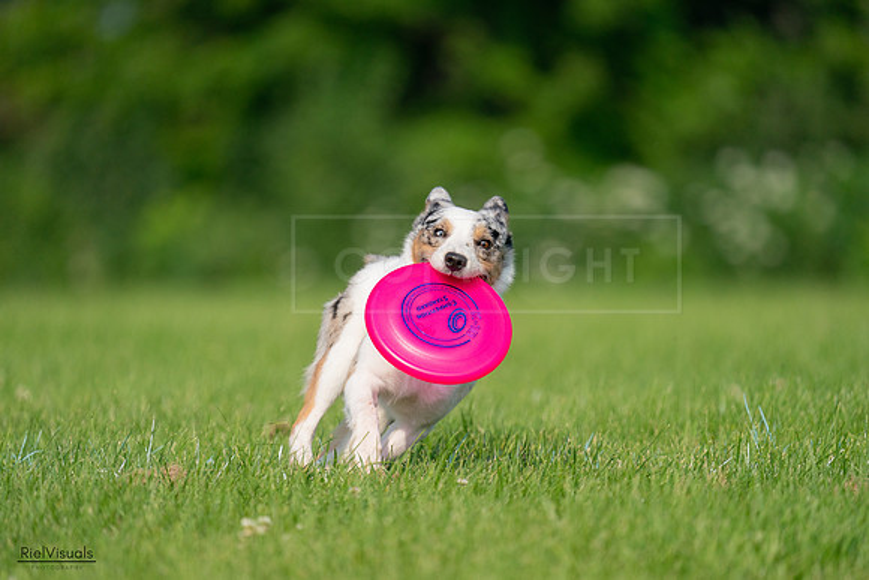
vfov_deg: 2.3
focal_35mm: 600
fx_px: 14486
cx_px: 434
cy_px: 290
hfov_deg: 3.4
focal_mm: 600
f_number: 6.3
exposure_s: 1/4000
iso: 800
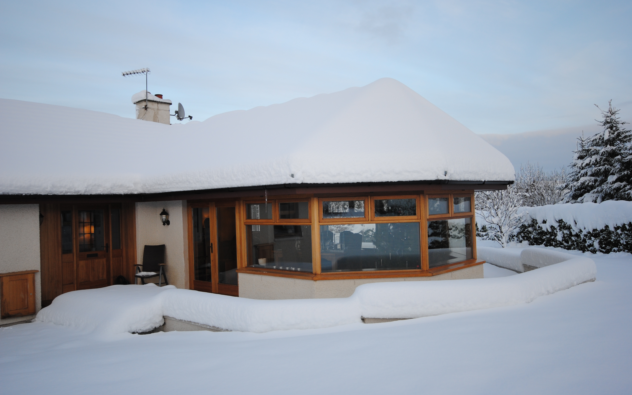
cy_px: 198
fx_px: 534
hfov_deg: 61.2
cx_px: 314
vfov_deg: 40.6
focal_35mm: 31
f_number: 5.6
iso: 200
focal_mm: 20
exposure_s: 1/100
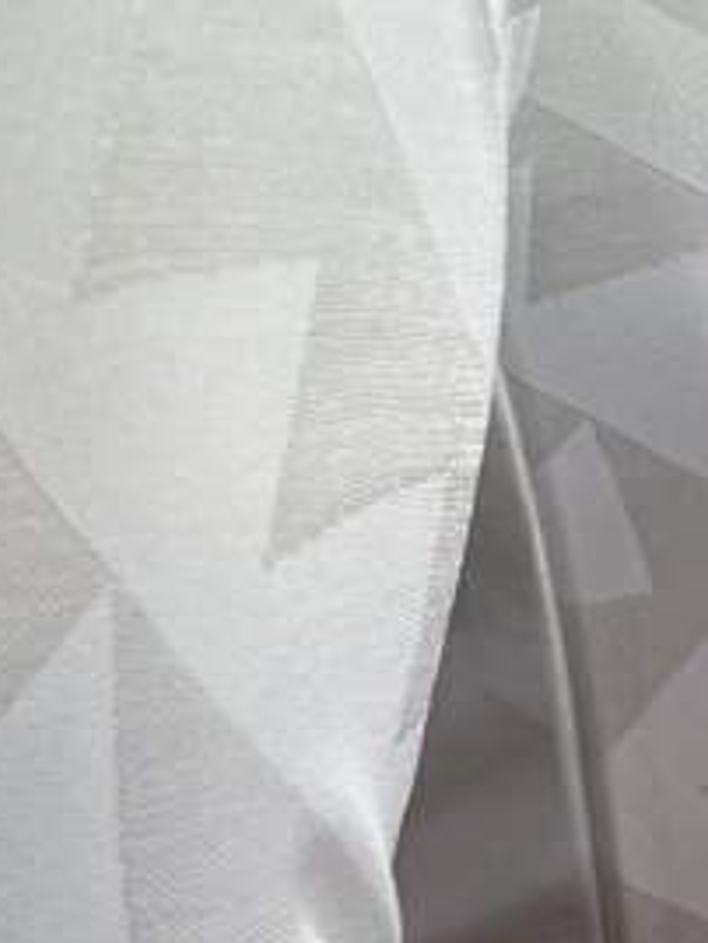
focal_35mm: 76
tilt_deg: -20.4
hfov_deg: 19.3
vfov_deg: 23.1
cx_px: 203
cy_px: -244
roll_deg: +6.7
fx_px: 2071
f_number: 1.78
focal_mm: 6.76
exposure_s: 1/226
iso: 64
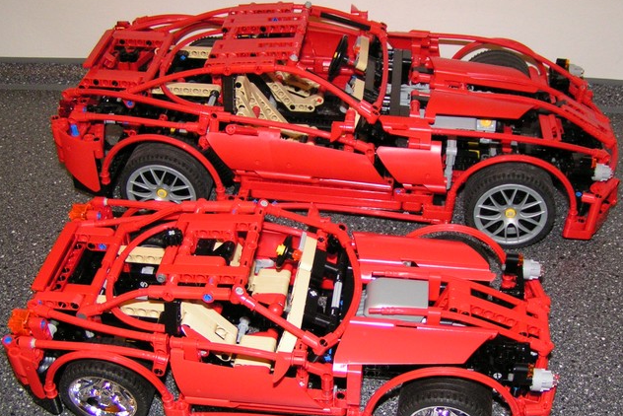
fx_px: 693
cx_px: 312
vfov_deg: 33.4
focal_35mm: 40
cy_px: 230
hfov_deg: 48.4
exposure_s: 1/40
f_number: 2.8
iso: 200
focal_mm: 5.8
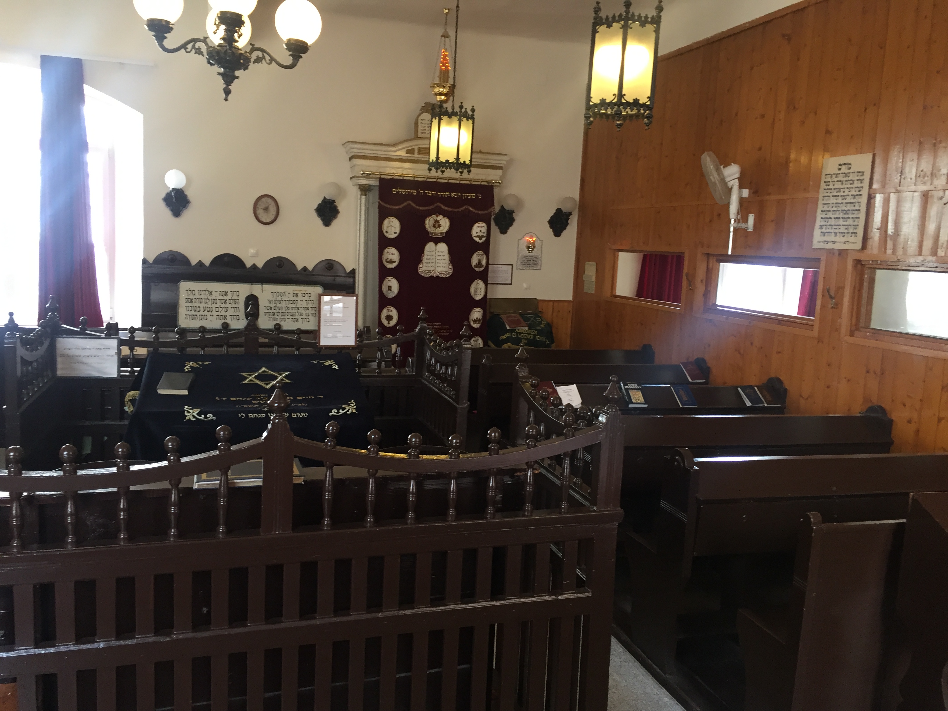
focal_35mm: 29
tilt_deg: -7.1
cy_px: 356
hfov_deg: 61.7
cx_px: 474
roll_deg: -2.9
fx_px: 794
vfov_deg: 48.2
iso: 125
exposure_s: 1/33
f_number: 2.2
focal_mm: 4.15
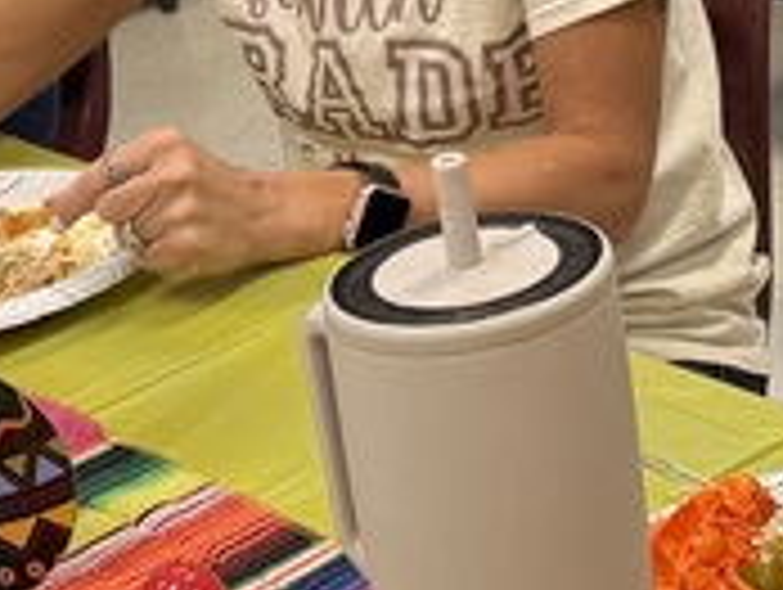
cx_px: 630
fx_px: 3194
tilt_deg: -10.5
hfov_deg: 13.9
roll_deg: +6.8
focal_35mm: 141
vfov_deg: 10.0
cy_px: -441
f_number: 1.78
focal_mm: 6.76
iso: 160
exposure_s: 1/120
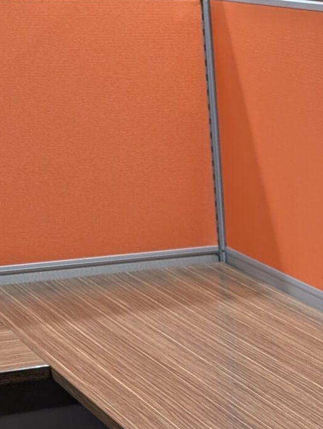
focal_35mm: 89
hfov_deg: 15.7
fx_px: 1104
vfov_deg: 18.7
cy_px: 692
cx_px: 433
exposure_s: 1/30
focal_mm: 6.9
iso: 157
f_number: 1.68
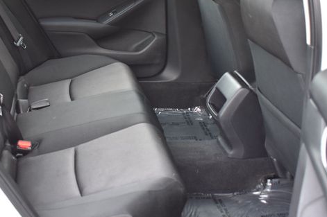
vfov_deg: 25.5
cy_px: 98
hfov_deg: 37.5
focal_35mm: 53
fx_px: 481
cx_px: 144
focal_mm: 26
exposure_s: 1/60
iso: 500
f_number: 4
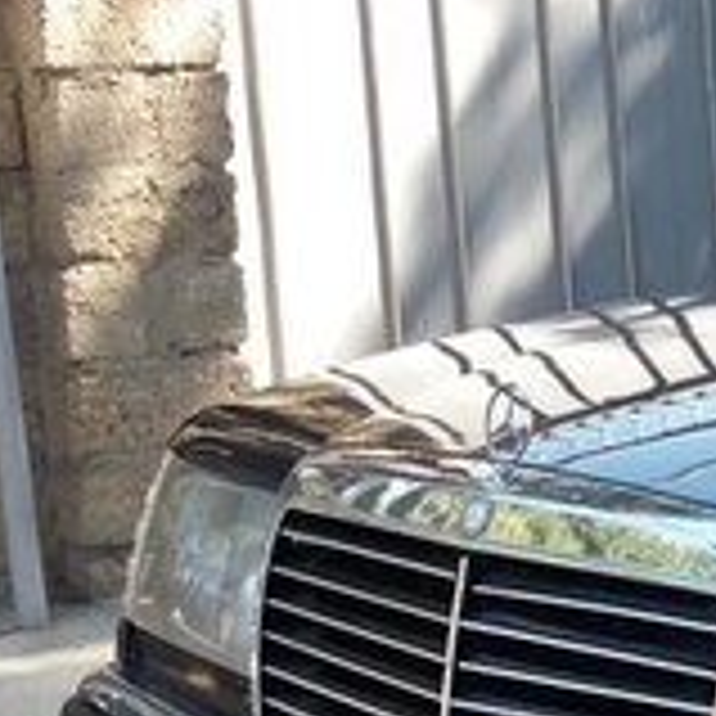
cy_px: 606
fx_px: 2410
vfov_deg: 16.7
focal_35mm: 103
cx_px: 1292
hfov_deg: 14.8
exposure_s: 1/173
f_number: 1.9
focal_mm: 3.7
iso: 64
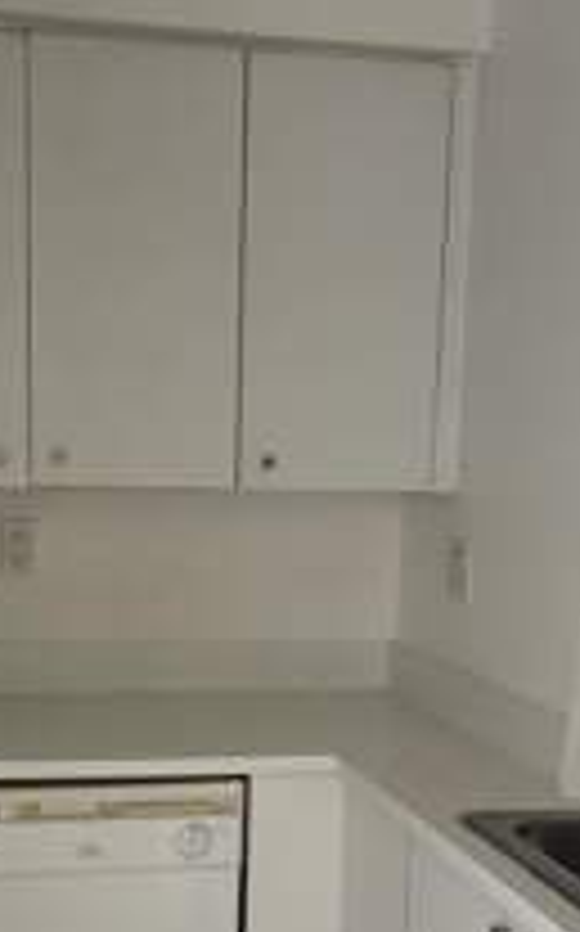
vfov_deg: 33.9
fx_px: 1495
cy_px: 693
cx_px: 256
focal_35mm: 59
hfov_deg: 21.9
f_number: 1.78
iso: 200
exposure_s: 1/121
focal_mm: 6.76
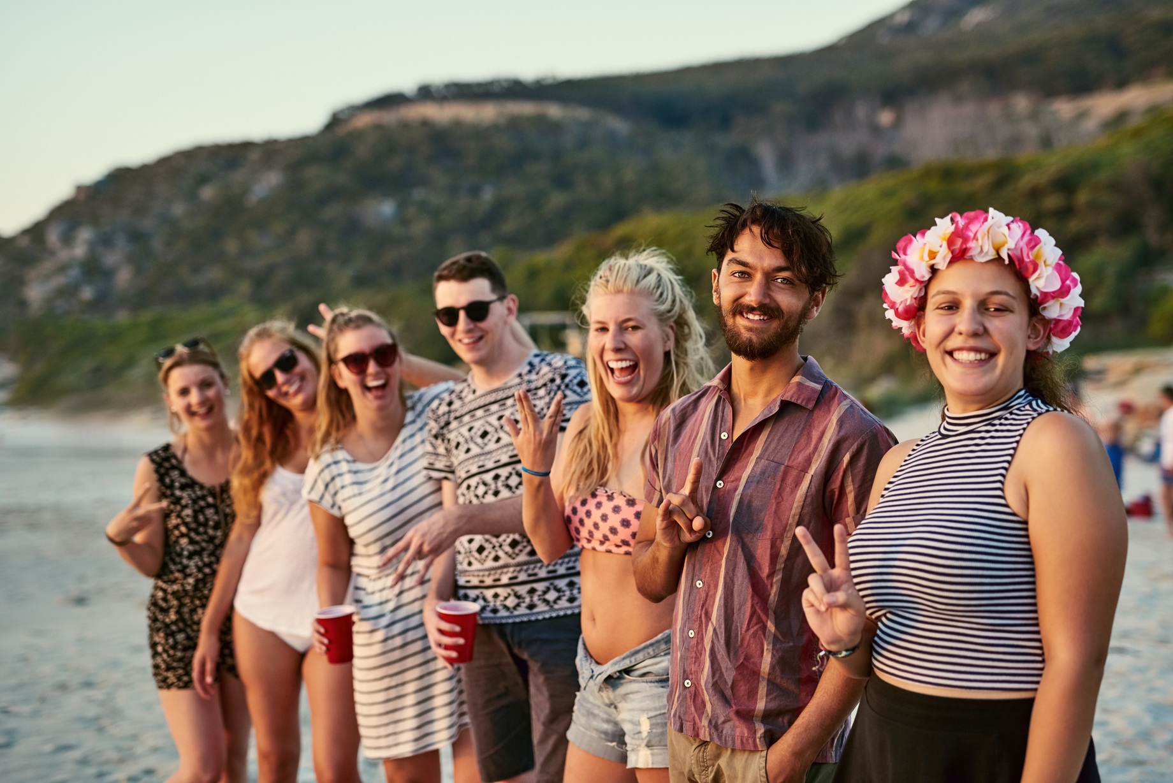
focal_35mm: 50
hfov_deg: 39.6
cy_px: 392
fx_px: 1630
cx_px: 586
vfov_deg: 27.0
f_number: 2
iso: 250
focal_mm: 50
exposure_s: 1/800
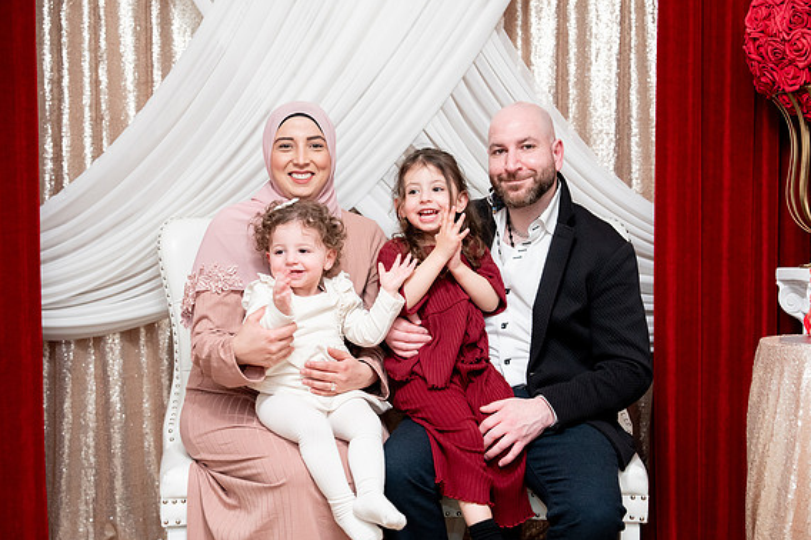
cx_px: 413
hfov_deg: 42.8
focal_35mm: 46
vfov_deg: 29.2
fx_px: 1036
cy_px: 272
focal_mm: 45
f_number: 2.8
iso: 3200
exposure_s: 1/160
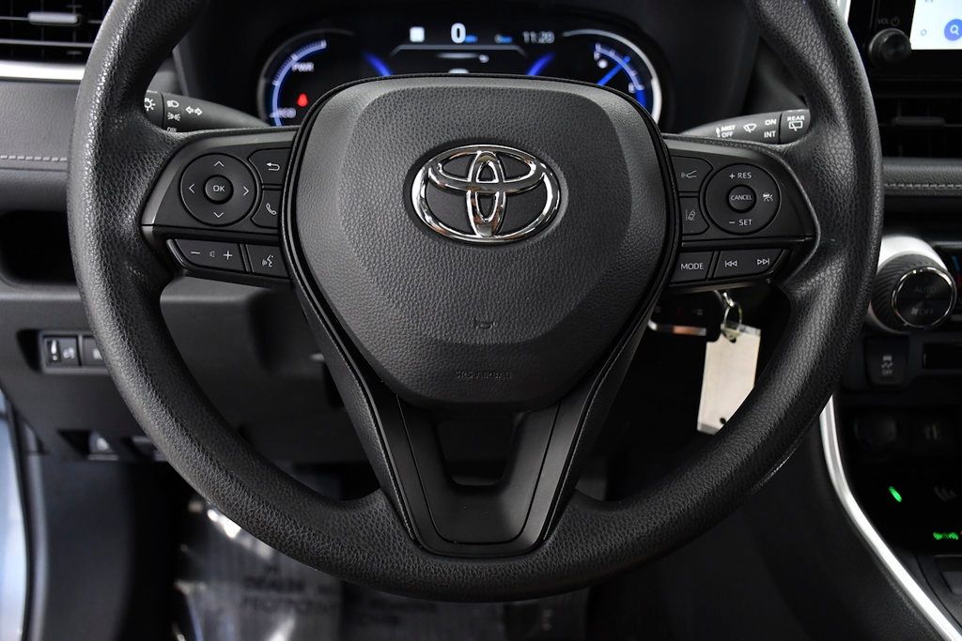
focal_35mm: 40
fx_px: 1069
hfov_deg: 48.5
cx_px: 481
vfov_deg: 33.4
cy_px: 320
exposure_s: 1/320
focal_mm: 27
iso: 2500
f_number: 4
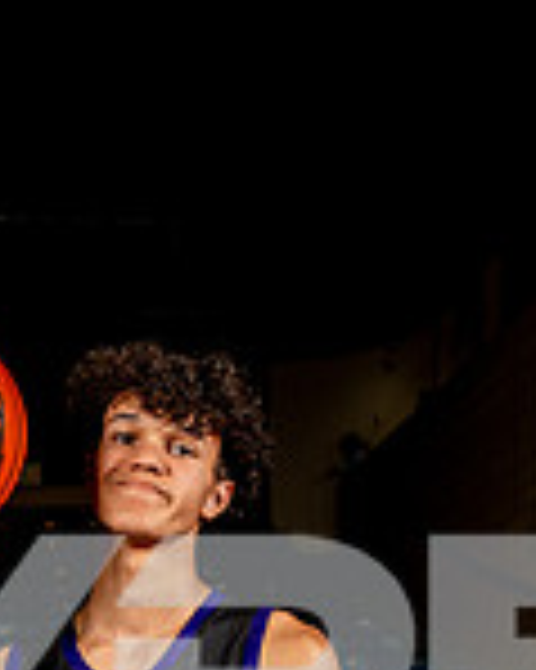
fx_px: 1350
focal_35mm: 68
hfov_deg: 22.0
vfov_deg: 22.9
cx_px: 72
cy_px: 994
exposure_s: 1/125
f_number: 7.1
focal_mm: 24
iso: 250
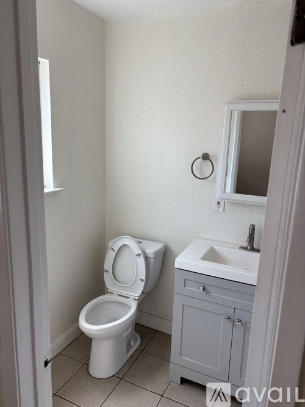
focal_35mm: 26
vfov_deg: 67.3
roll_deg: -2.5
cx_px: 152
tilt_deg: -11.9
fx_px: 306
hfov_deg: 53.0
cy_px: 204
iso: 40
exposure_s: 1/162
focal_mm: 5.96
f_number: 1.6
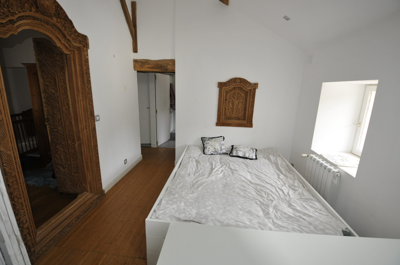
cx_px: 200
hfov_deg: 100.5
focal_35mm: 15
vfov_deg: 77.2
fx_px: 166
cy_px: 132
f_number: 5
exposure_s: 1/125
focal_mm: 10
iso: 800
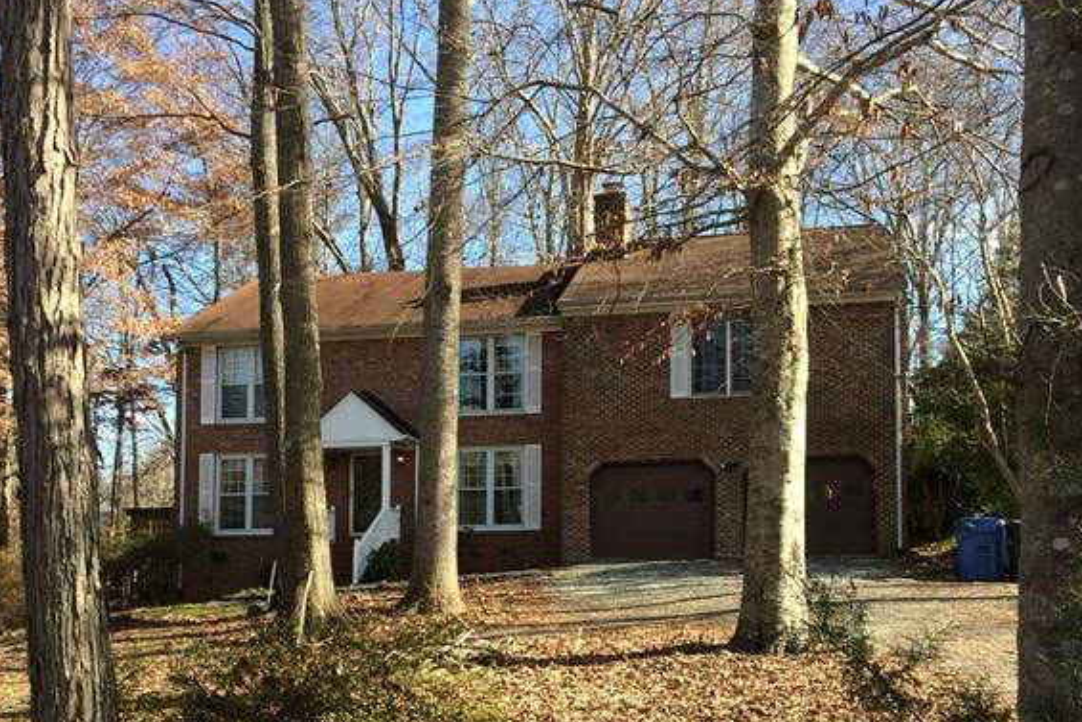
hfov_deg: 47.4
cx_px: 534
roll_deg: -2.1
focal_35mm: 41
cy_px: 481
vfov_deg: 32.4
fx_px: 1233
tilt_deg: +1.0
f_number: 2.2
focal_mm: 4.15
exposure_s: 1/519
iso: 32
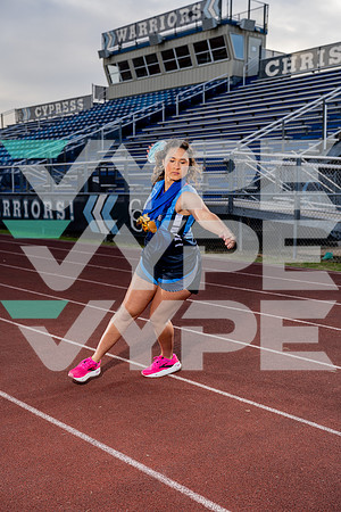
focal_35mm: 45
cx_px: 170
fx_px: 639
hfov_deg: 29.9
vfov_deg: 43.6
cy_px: 256
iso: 100
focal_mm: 45
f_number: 4
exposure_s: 1/250
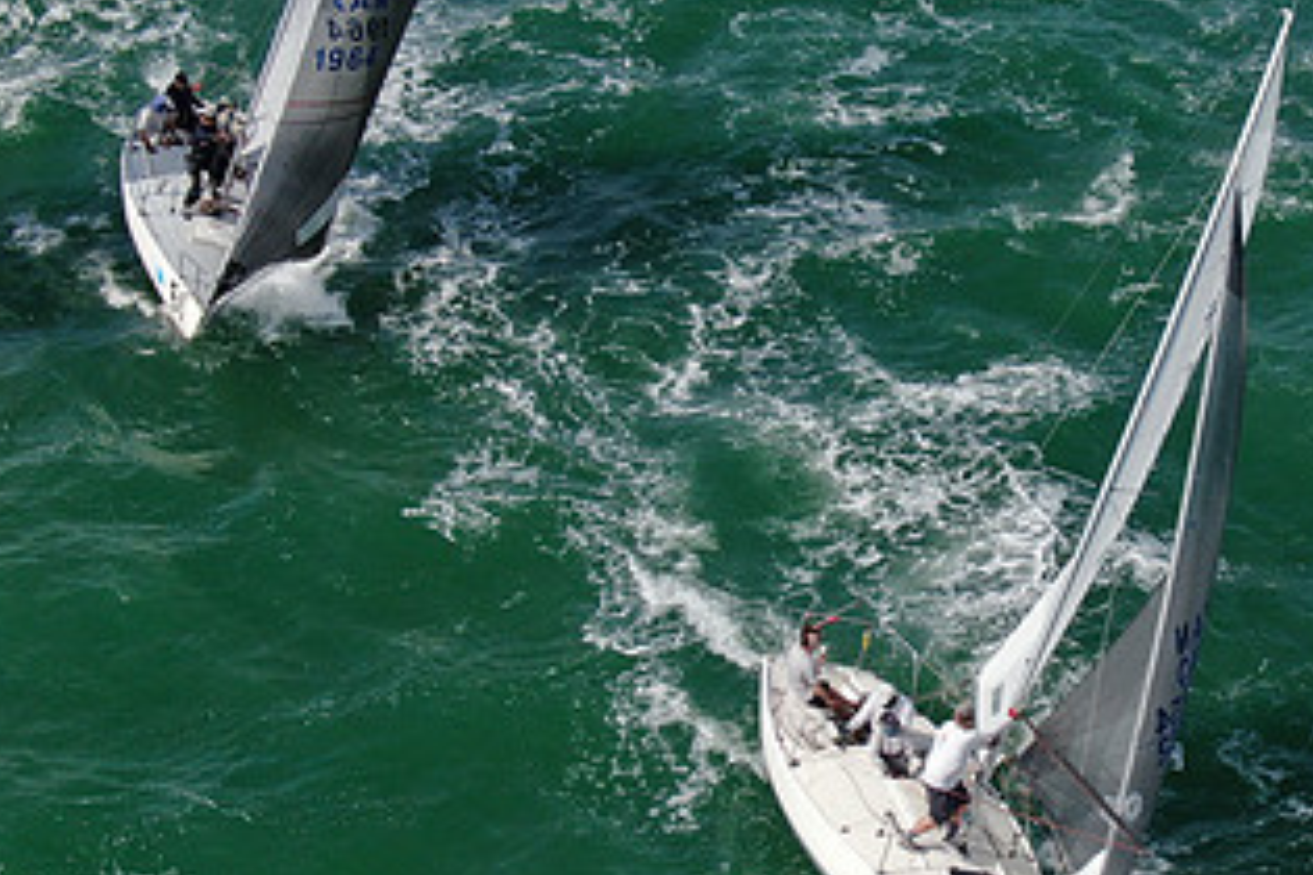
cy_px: 435
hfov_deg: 21.8
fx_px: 3355
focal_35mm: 92
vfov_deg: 14.9
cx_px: 1109
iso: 100
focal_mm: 8.6
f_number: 3.8
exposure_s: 1/1000
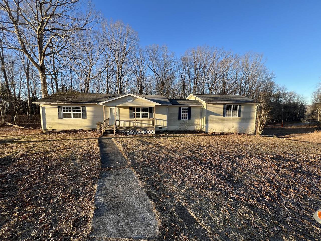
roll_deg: -0.6
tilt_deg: -5.9
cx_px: 160
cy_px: 120
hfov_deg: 106.2
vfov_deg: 89.9
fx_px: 121
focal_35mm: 13
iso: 32
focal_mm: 1.57
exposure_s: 1/369
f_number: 1.8
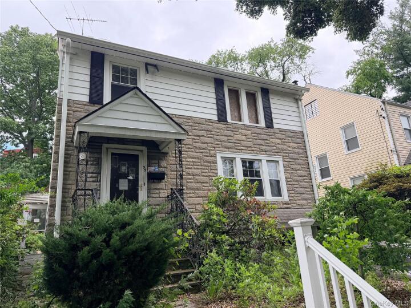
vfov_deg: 56.8
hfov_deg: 71.6
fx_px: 285
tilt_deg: +14.4
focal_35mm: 24
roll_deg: +4.0
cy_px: 154
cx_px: 206
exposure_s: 1/943
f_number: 1.78
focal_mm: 6.76
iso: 100
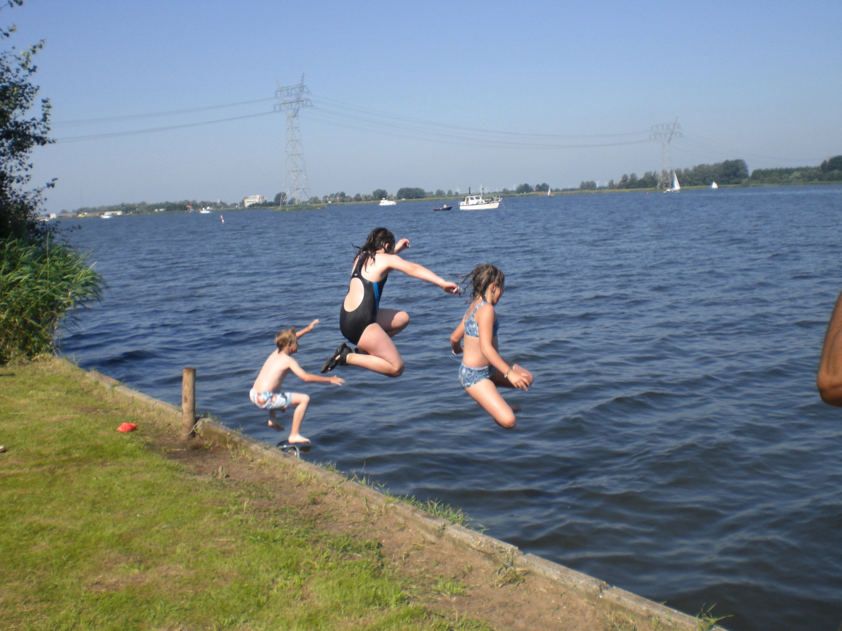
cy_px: 316
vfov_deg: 37.7
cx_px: 421
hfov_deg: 49.0
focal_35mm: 38
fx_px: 924
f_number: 4.4
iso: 50
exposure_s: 1/400
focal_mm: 6.3
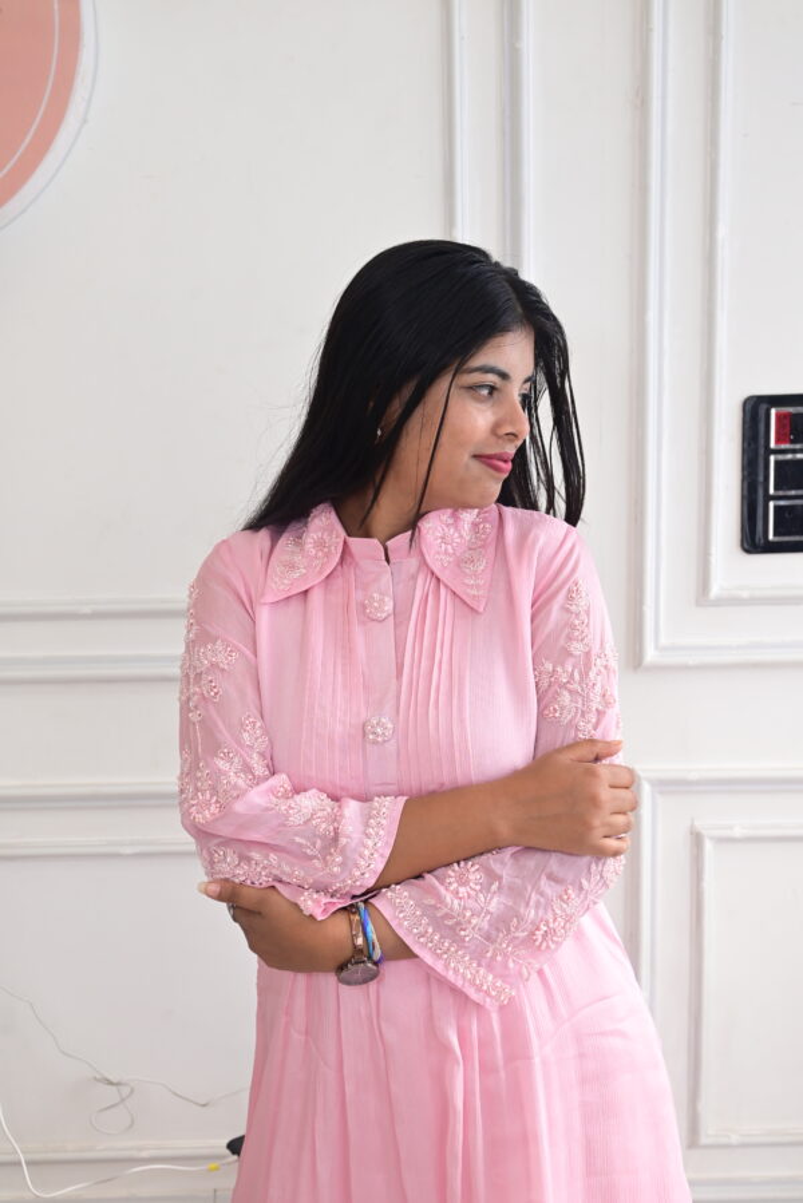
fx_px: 1203
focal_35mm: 36
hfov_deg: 36.9
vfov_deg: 53.1
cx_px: 402
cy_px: 602
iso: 500
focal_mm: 36
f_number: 6.3
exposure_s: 1/200
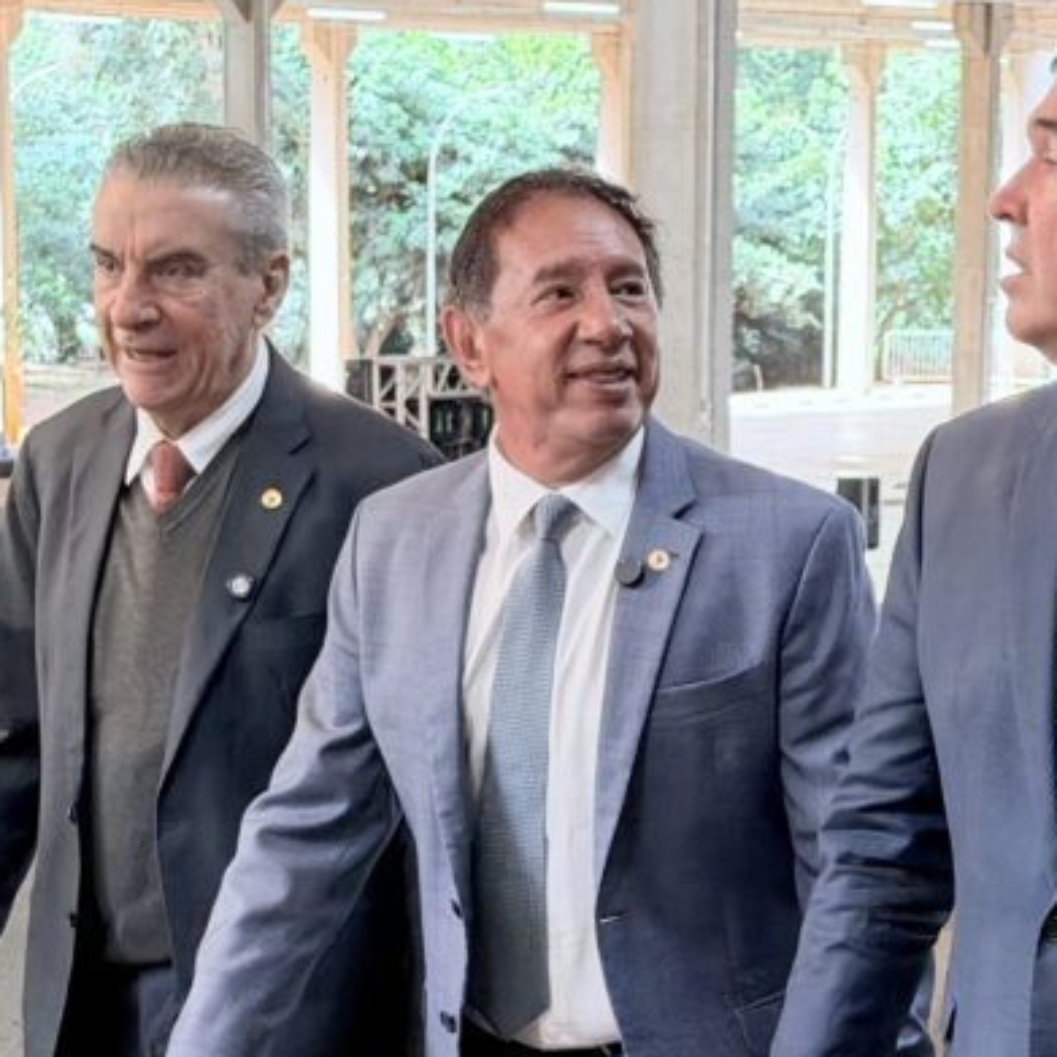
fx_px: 3835
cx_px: 592
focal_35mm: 111
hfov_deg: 15.7
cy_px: 776
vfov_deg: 15.6
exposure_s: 1/85
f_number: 1.78
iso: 160
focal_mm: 6.76
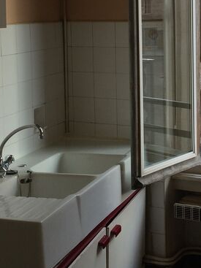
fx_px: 612
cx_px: 145
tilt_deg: -4.8
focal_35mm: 79
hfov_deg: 18.6
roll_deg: +0.1
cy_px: 57
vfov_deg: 24.4
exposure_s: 1/100
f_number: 2.2
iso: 50
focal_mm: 4.15
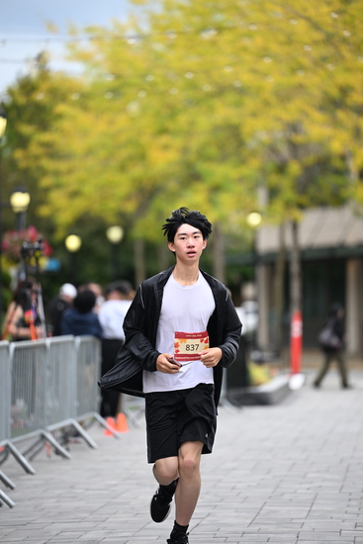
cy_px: 272
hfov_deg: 6.9
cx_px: 182
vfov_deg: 10.3
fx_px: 3023
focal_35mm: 200
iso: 640
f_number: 2.8
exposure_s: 1/2000
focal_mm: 200
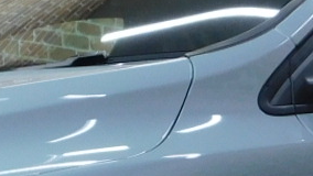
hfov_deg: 15.0
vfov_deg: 8.3
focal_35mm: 141
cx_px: 14
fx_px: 1171
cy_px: 311
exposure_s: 1/30
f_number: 3
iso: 160
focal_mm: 4
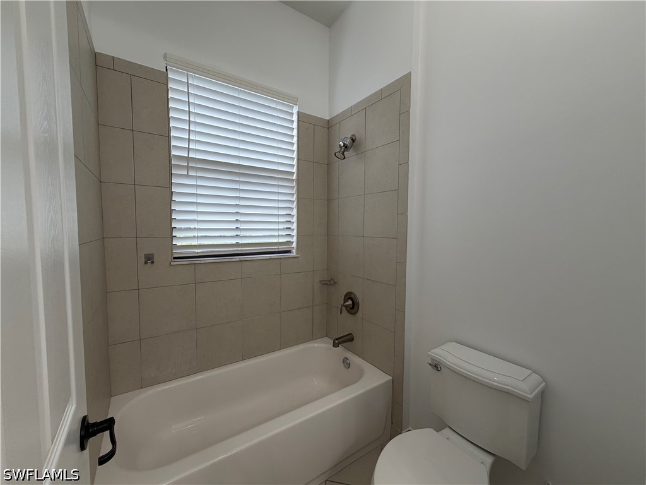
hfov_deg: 102.1
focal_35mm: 14
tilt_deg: -3.6
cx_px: 323
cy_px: 242
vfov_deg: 85.7
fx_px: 261
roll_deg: -0.4
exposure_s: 1/120
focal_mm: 2.22
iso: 160
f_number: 2.2
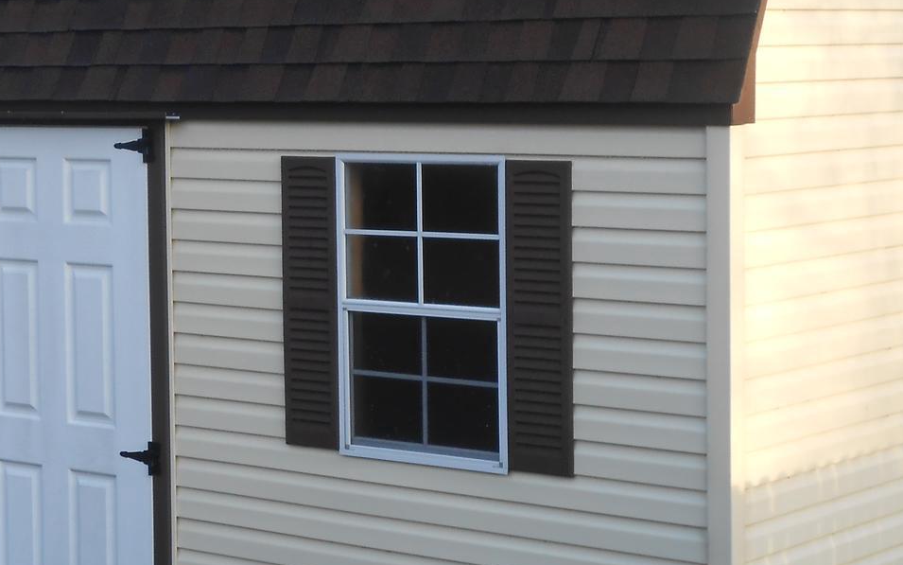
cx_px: 182
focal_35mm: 100
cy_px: 169
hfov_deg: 20.6
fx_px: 2461
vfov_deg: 13.1
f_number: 4.5
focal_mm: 7.8
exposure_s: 1/50
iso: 80
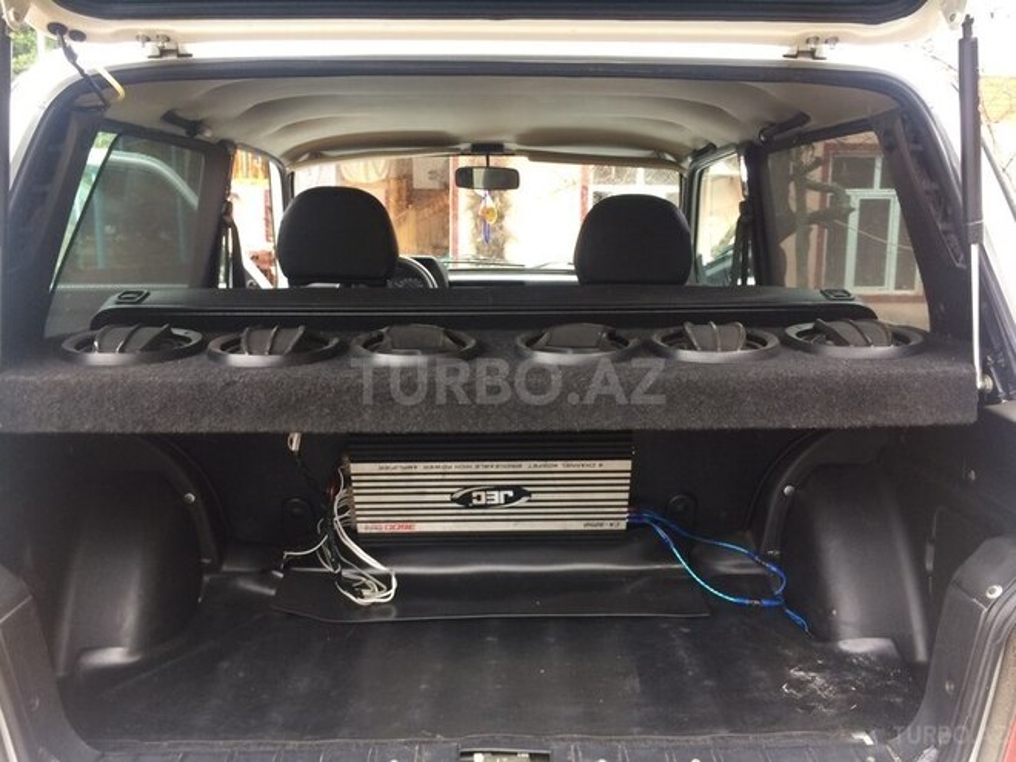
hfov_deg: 61.7
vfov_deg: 48.2
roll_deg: -1.1
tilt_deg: -11.1
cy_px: 381
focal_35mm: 29
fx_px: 851
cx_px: 508
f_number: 2.2
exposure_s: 1/33
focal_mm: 4.15
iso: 40
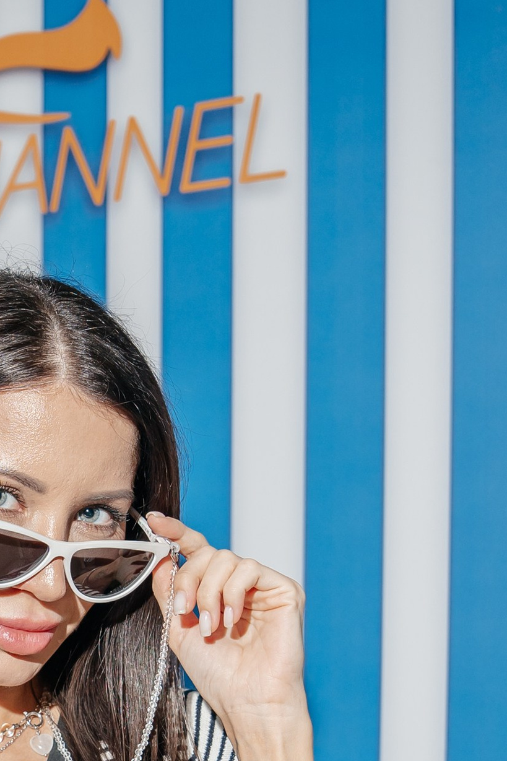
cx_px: -23
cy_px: 648
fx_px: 1585
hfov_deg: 17.7
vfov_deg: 26.3
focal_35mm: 75
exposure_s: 1/160
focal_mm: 24
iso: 320
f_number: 3.5
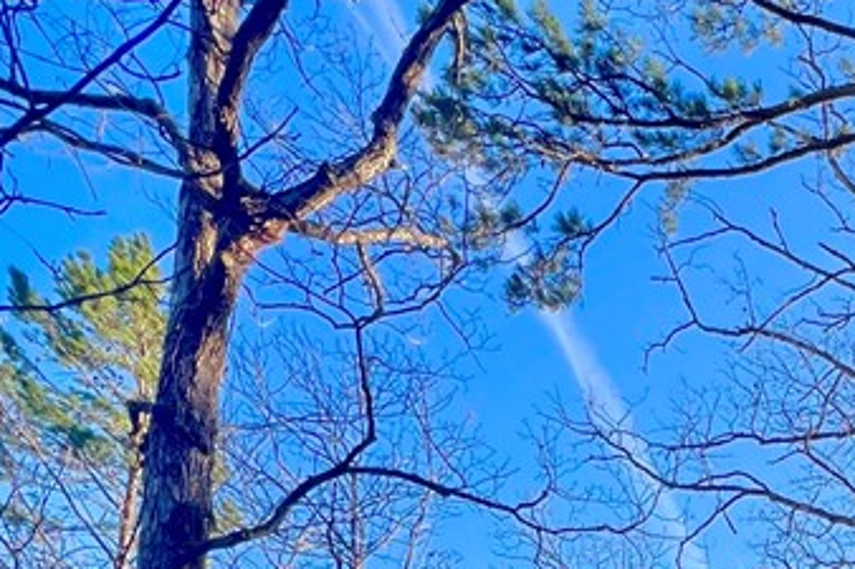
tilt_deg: +15.1
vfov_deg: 23.5
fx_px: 973
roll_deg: -2.3
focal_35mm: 41
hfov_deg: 40.8
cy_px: 923
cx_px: 873
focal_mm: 1.57
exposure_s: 1/124
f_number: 1.8
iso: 32
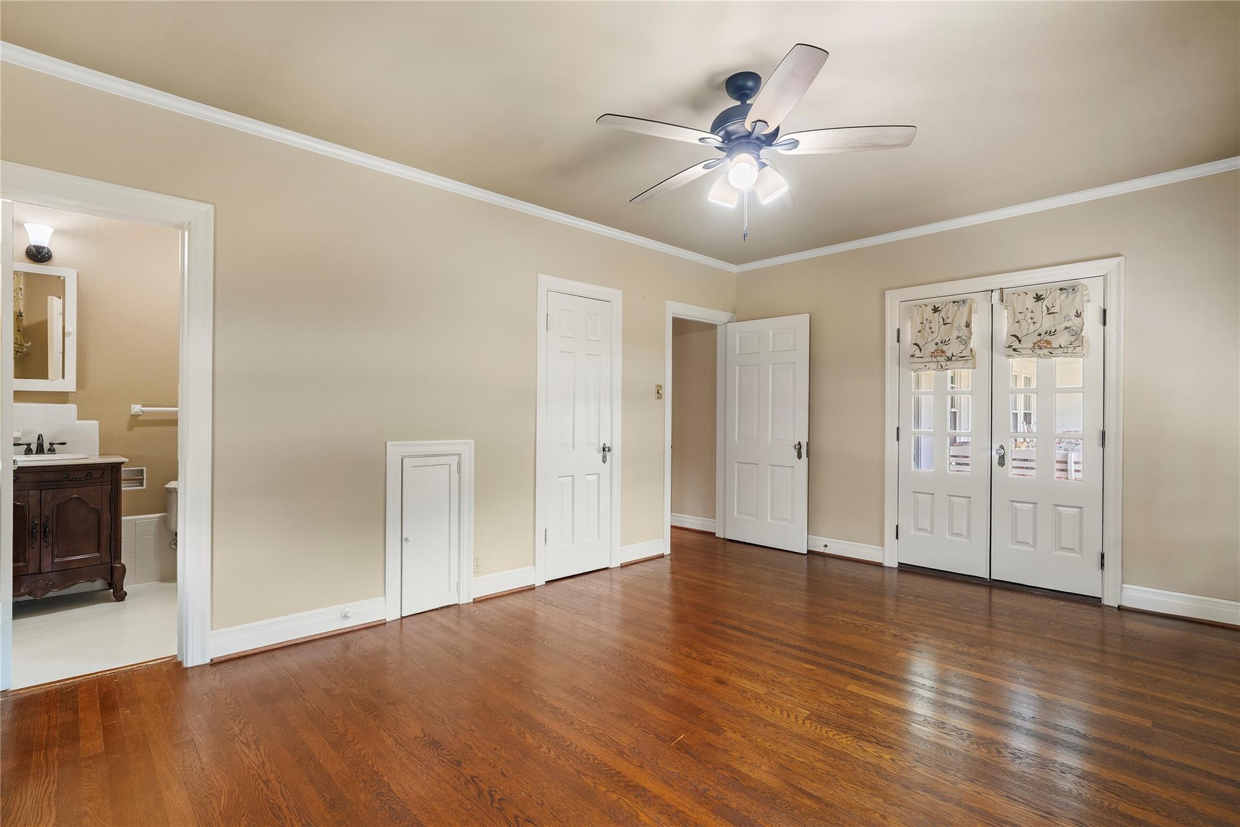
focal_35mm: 16
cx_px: 620
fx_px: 551
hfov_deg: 96.7
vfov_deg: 73.7
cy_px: 414
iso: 400
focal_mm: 16
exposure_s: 1/1.67
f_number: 8
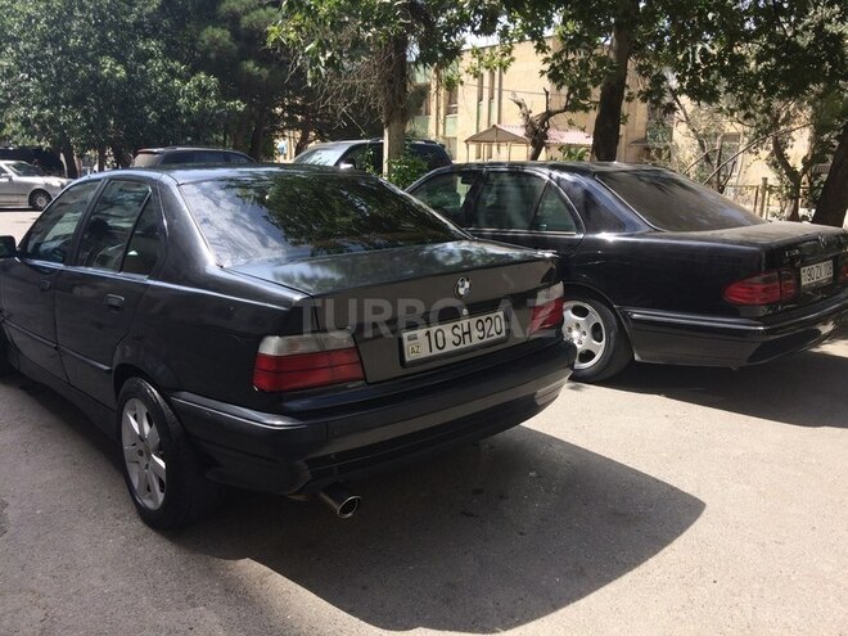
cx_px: 424
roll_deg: -0.8
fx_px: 710
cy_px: 318
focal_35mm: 29
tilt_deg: -11.5
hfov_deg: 61.7
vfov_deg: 48.2
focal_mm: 4.15
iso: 32
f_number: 2.2
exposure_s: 1/1001
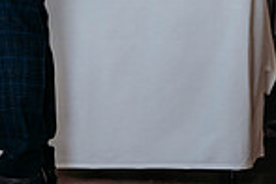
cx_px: -222
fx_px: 2568
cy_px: -90
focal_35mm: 335
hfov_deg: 6.0
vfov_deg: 4.1
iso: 180
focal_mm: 85
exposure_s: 1/200
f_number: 2
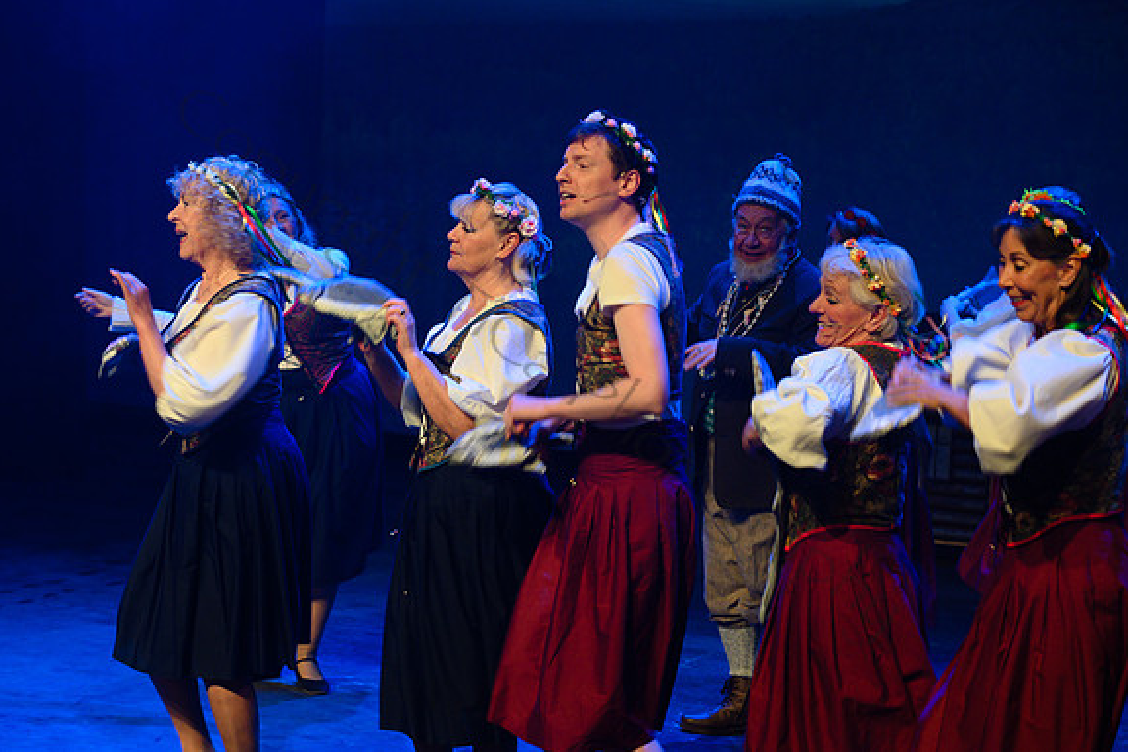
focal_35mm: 94
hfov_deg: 21.7
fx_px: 2945
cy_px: 312
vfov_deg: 14.5
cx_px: 469
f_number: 3.5
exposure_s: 1/80
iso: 1250
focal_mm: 80
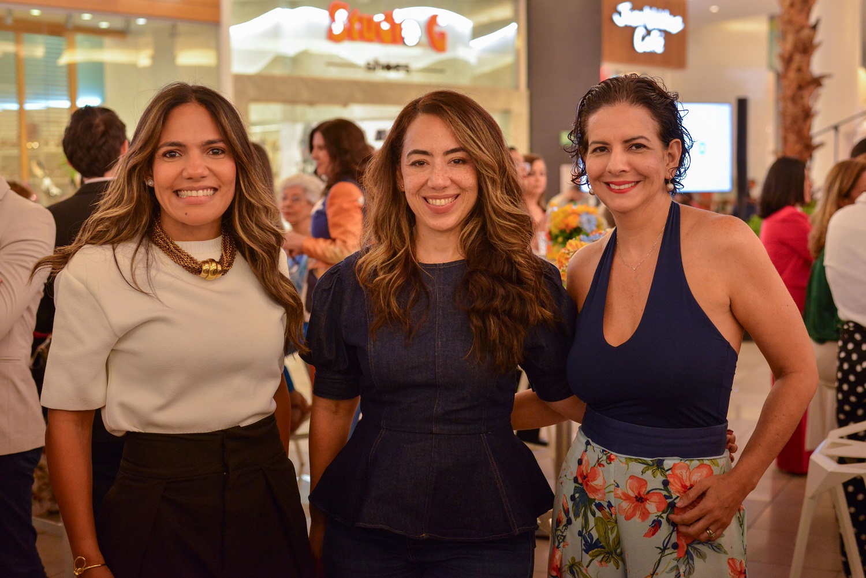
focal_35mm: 50
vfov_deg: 27.0
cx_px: 433
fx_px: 1203
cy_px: 289
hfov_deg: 39.6
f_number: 3.5
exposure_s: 1/100
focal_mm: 50
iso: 1600
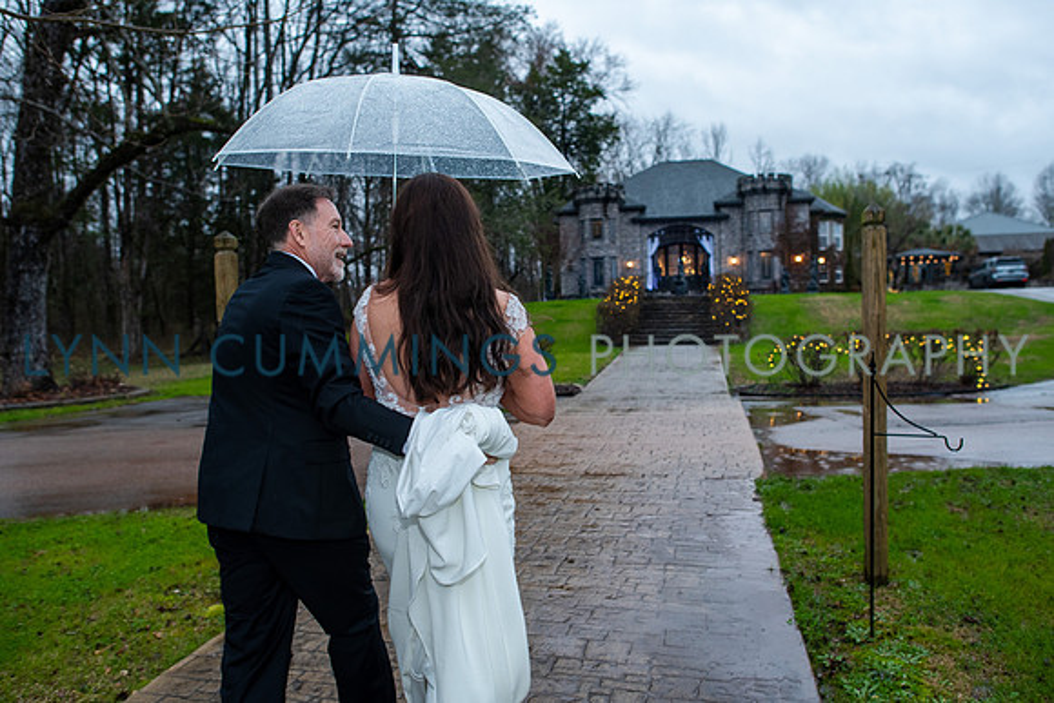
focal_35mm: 27
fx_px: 787
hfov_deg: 67.6
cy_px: 352
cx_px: 527
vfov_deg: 48.1
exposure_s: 1/160
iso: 640
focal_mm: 24
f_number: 3.2
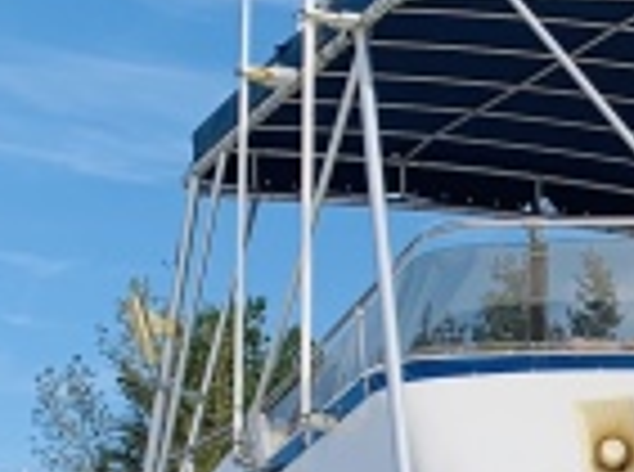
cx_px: 1326
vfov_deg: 9.7
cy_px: 733
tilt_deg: +2.4
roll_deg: +0.3
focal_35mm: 148
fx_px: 2704
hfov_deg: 11.8
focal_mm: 4.25
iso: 25
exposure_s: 1/2257
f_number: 1.8
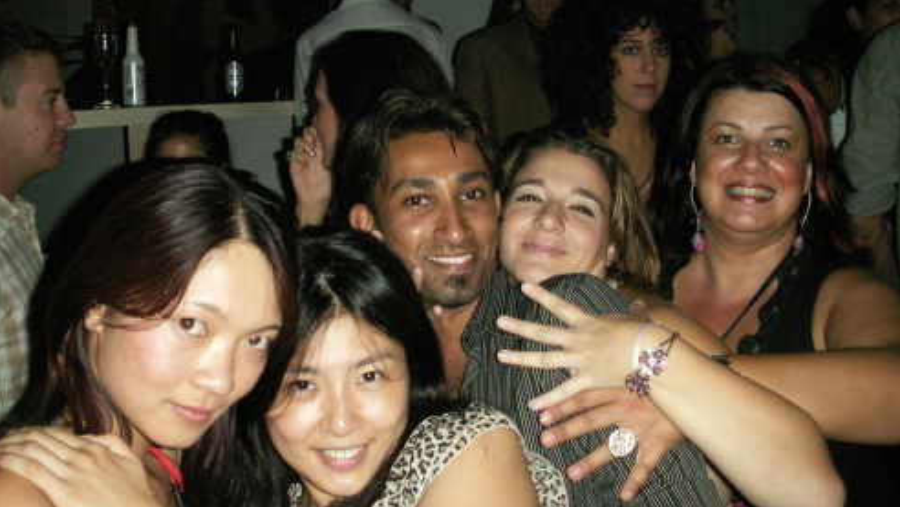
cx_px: 452
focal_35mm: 41
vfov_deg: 29.0
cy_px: 222
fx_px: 979
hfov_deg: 49.4
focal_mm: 7.7
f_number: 3.5
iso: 160
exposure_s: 1/40
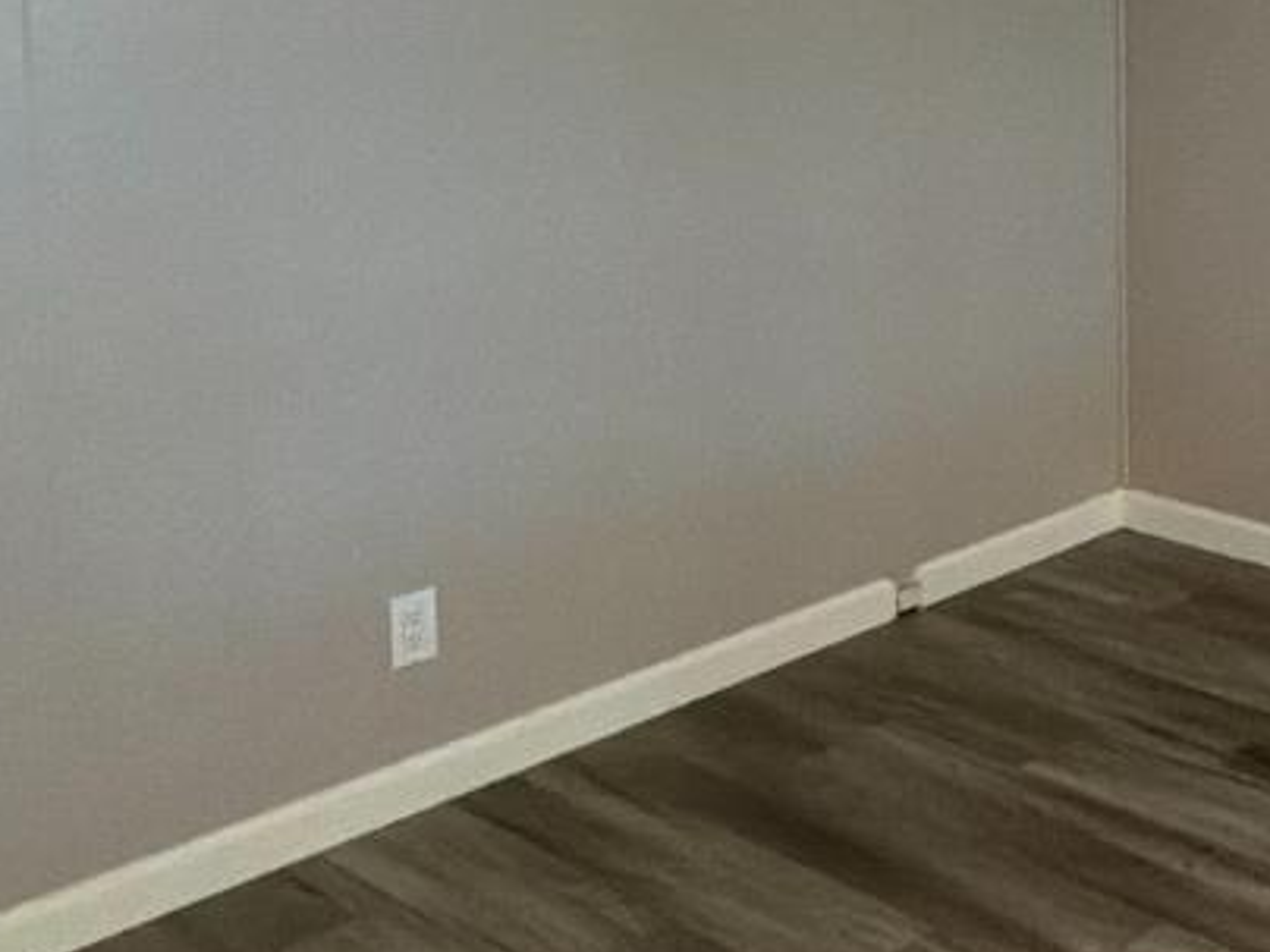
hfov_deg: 30.5
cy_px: -5
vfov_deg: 26.5
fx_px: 1908
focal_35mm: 52
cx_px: 1575
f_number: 2.2
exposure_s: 1/60
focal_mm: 2.22
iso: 500
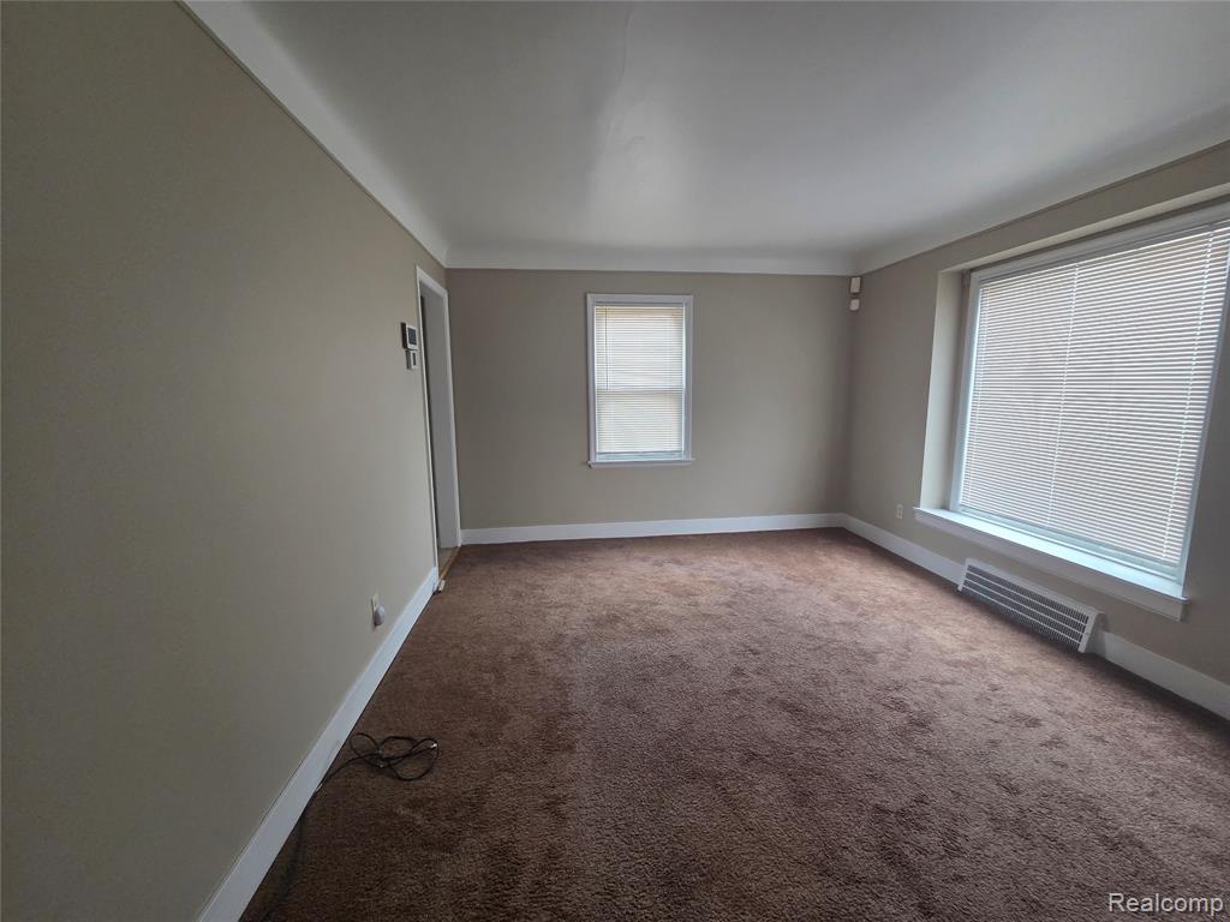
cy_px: 461
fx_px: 462
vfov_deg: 89.9
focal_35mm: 13
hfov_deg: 106.2
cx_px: 615
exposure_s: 1/60
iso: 160
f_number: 2.2
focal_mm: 2.2
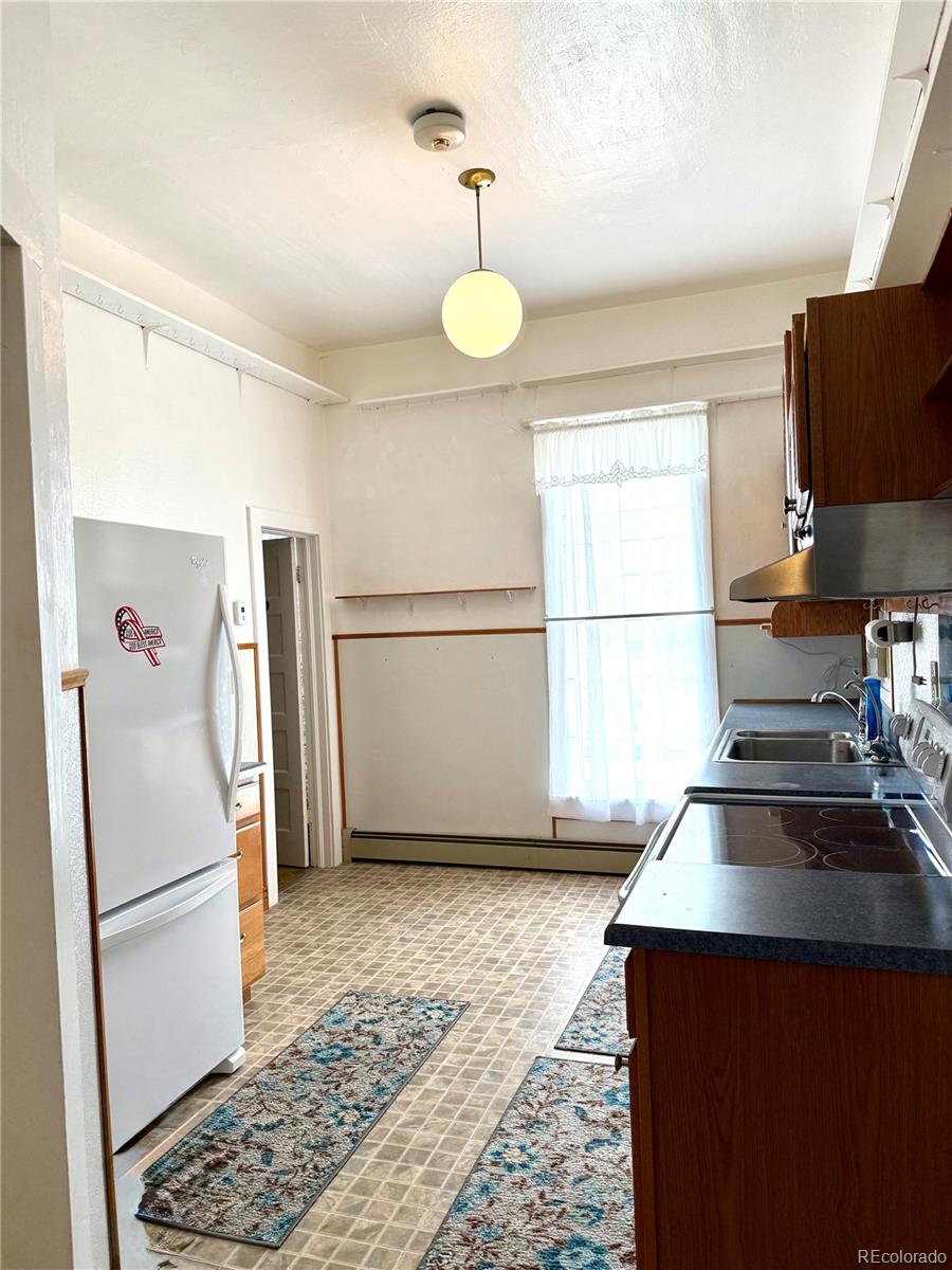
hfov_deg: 56.8
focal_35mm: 24
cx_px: 476
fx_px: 880
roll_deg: +2.6
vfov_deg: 71.6
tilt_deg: -0.5
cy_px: 635
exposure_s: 1/240
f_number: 1.78
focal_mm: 6.76
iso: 200
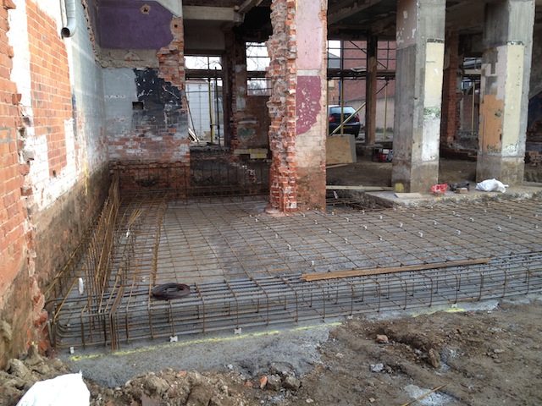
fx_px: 548
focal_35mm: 35
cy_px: 203
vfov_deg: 40.7
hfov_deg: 52.6
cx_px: 271
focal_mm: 4.28
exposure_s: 1/120
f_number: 2.4
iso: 64
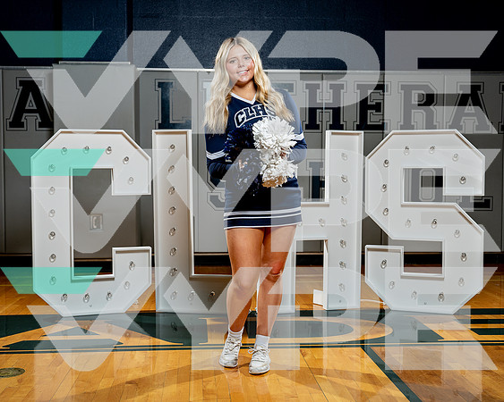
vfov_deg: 32.6
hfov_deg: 40.2
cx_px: 241
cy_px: 198
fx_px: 689
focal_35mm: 46
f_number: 5.6
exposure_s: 1/250
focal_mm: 38
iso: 250
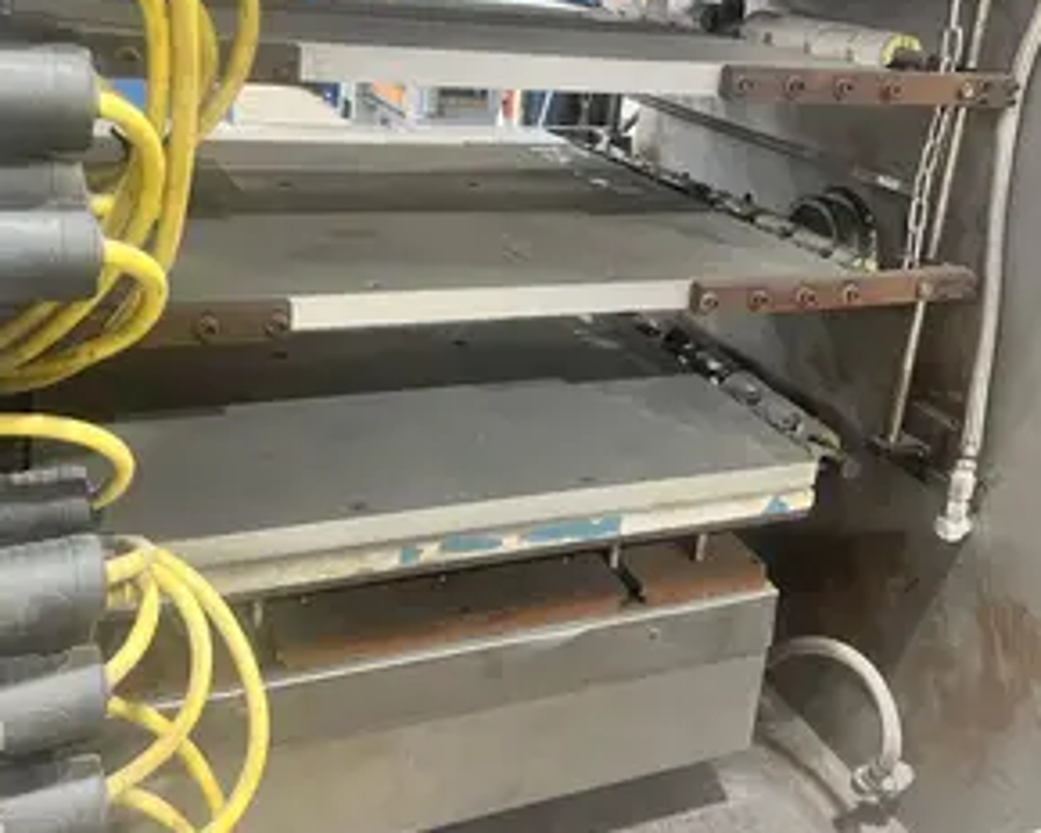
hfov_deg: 51.5
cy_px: 262
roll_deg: -6.5
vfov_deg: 41.6
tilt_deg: -14.4
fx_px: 1078
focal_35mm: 35
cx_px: 510
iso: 200
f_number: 1.5
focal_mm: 5.7
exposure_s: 1/60
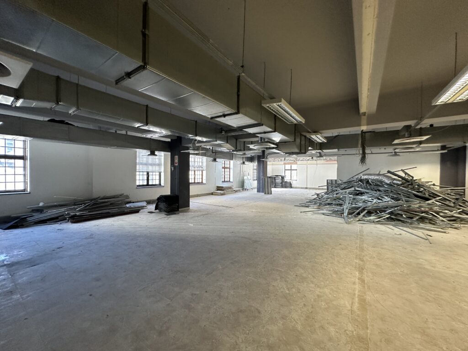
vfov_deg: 85.7
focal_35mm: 14
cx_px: 234
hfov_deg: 102.1
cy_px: 176
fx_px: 189
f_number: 2.2
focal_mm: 2.22
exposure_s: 1/100
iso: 160
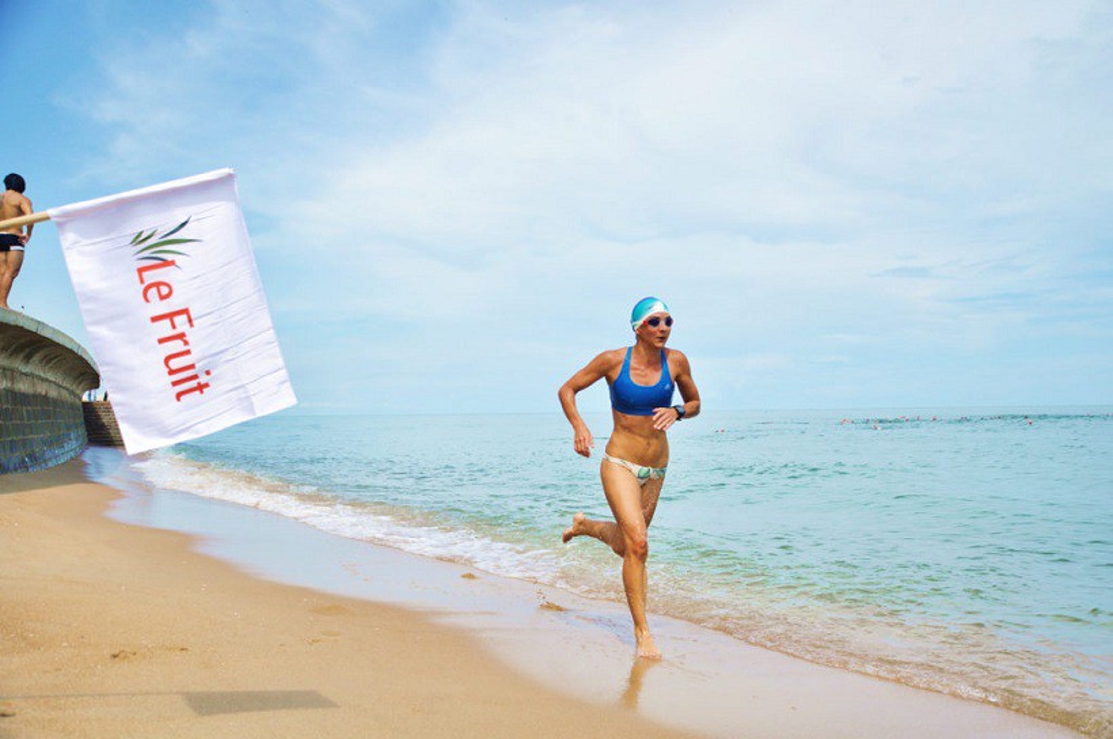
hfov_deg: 57.3
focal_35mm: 33
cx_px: 556
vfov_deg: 39.8
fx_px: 1019
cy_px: 370
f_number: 3.8
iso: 200
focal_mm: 22
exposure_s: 1/3200
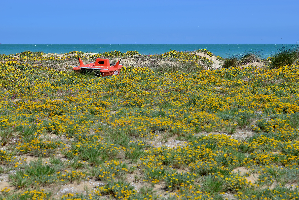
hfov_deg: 25.4
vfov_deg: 17.1
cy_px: 100
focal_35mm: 80
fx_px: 665
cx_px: 150
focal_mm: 80
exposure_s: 1/250
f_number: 11
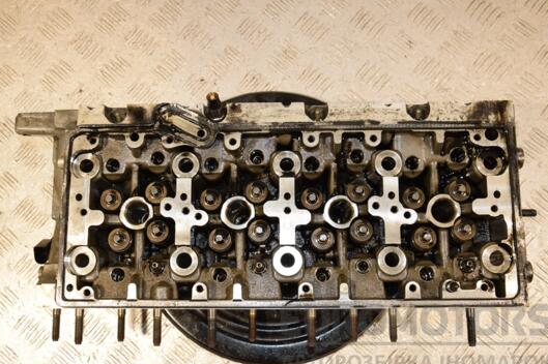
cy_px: 182
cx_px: 261
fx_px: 648
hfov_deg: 45.9
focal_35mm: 43
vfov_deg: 31.4
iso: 800
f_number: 6.3
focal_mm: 25
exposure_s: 1/200
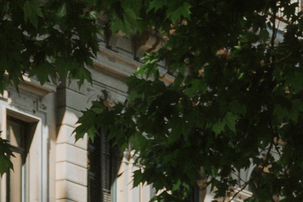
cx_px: -105
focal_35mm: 280
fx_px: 2357
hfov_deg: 7.3
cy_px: 431
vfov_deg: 4.8
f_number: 5.6
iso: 72
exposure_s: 1/400
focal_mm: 39
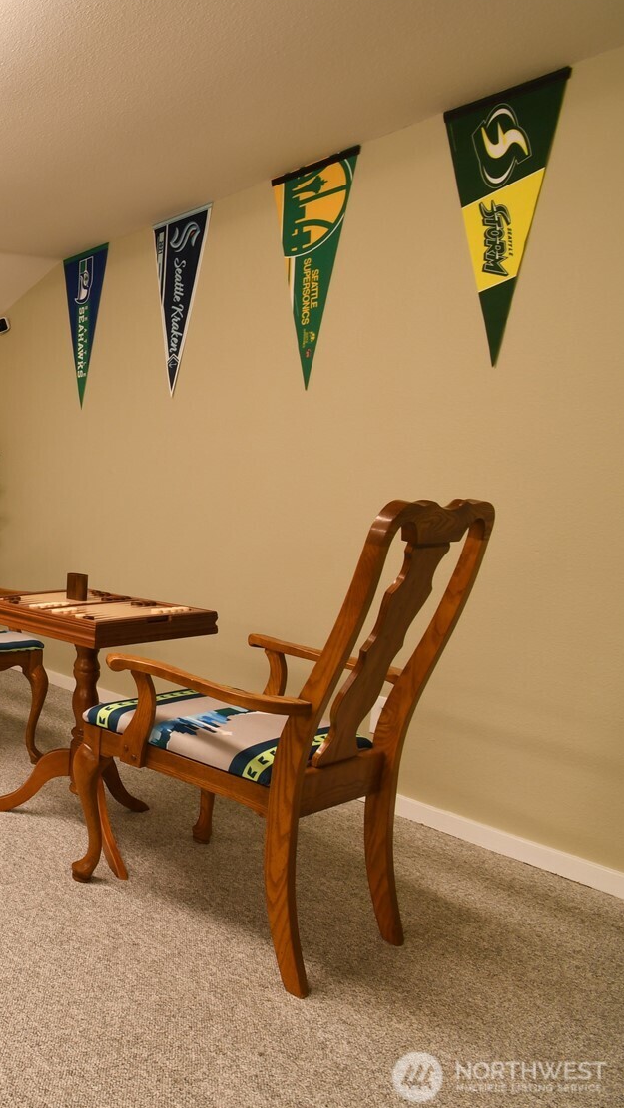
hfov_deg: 33.1
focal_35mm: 24
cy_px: 551
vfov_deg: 76.3
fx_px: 706
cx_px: -211
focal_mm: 10
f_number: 11
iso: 200
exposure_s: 1/2
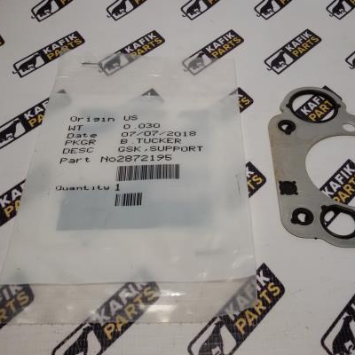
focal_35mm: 37
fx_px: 429
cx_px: 203
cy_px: 179
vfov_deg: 44.9
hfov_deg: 44.8
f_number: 2.4
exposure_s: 1/100
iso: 80
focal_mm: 2.93
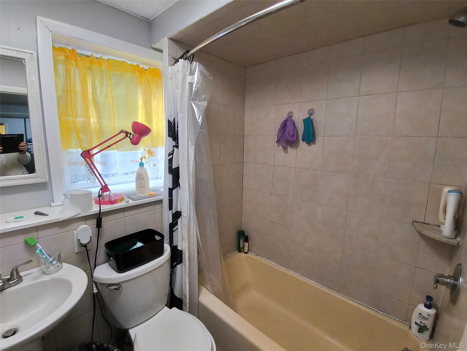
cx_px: 234
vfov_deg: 78.1
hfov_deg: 94.5
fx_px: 216
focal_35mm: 16
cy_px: 176
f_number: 2.2
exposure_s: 1/60
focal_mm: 1.46
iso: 250
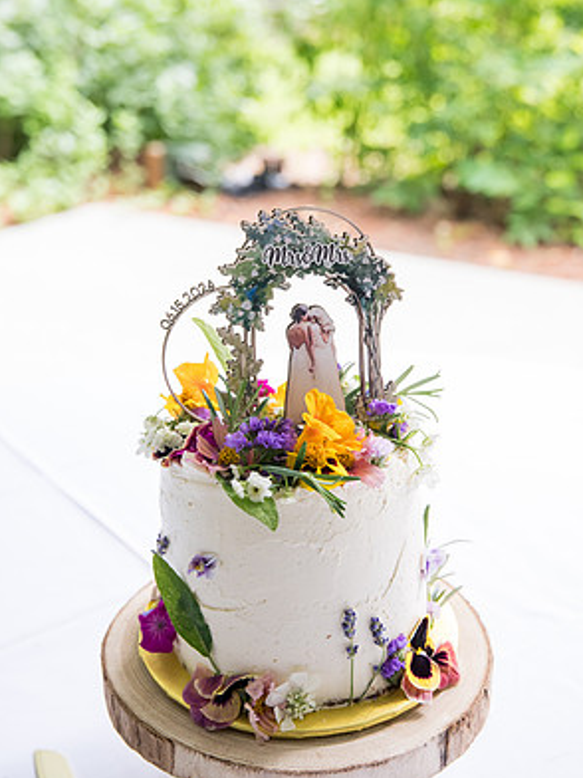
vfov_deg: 36.2
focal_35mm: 53
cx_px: 295
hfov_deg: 27.5
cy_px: 363
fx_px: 1190
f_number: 4
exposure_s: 1/320
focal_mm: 48
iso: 1250
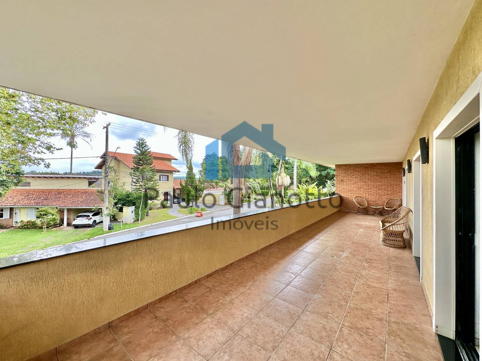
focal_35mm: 14
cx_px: 241
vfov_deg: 85.7
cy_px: 180
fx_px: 195
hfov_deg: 102.1
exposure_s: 1/175
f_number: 2.2
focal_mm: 2.22
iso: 40
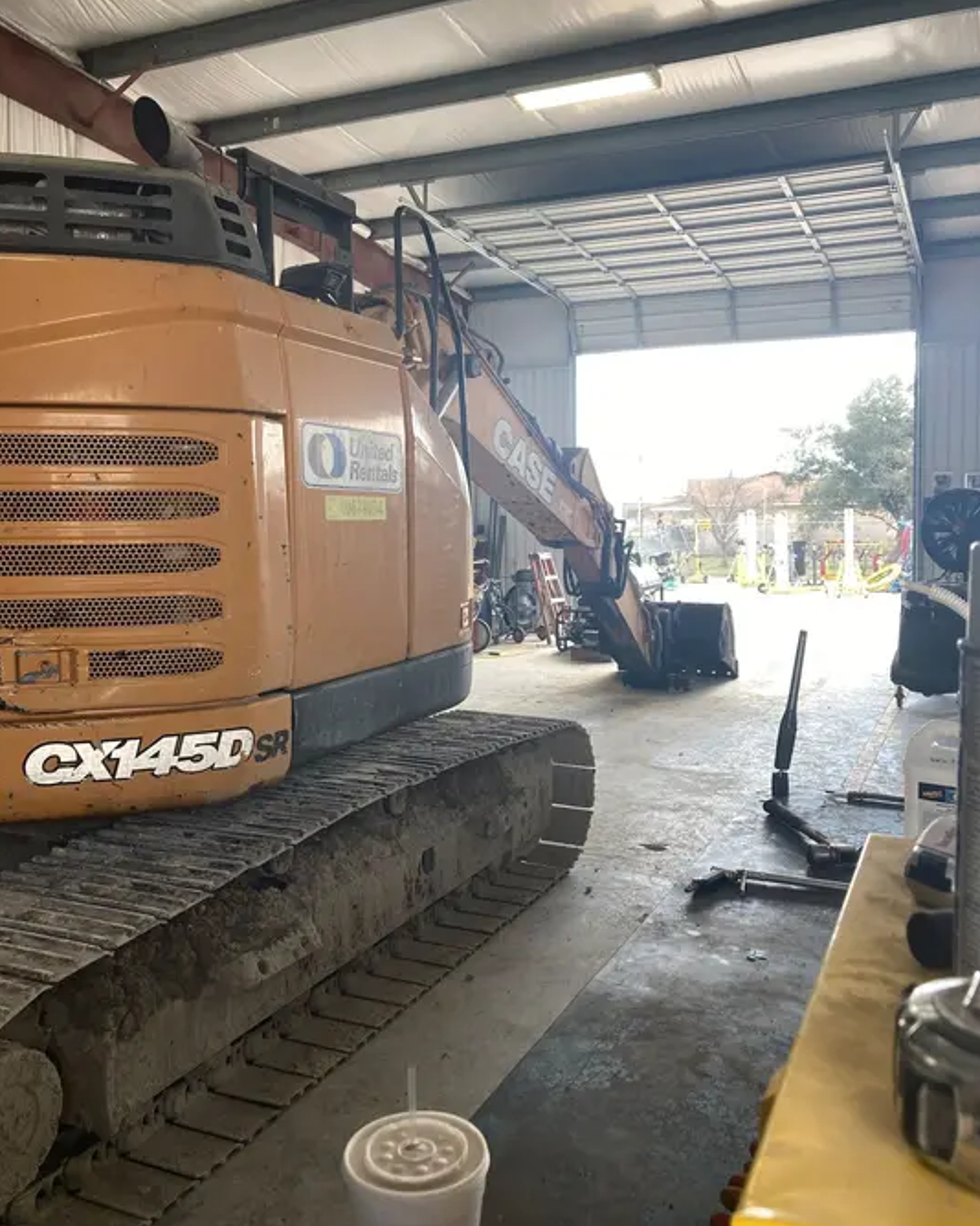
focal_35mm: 30
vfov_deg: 58.7
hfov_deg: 48.5
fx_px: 1088
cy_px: 574
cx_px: 488
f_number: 1.8
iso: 20
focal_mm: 3.99
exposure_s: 1/128
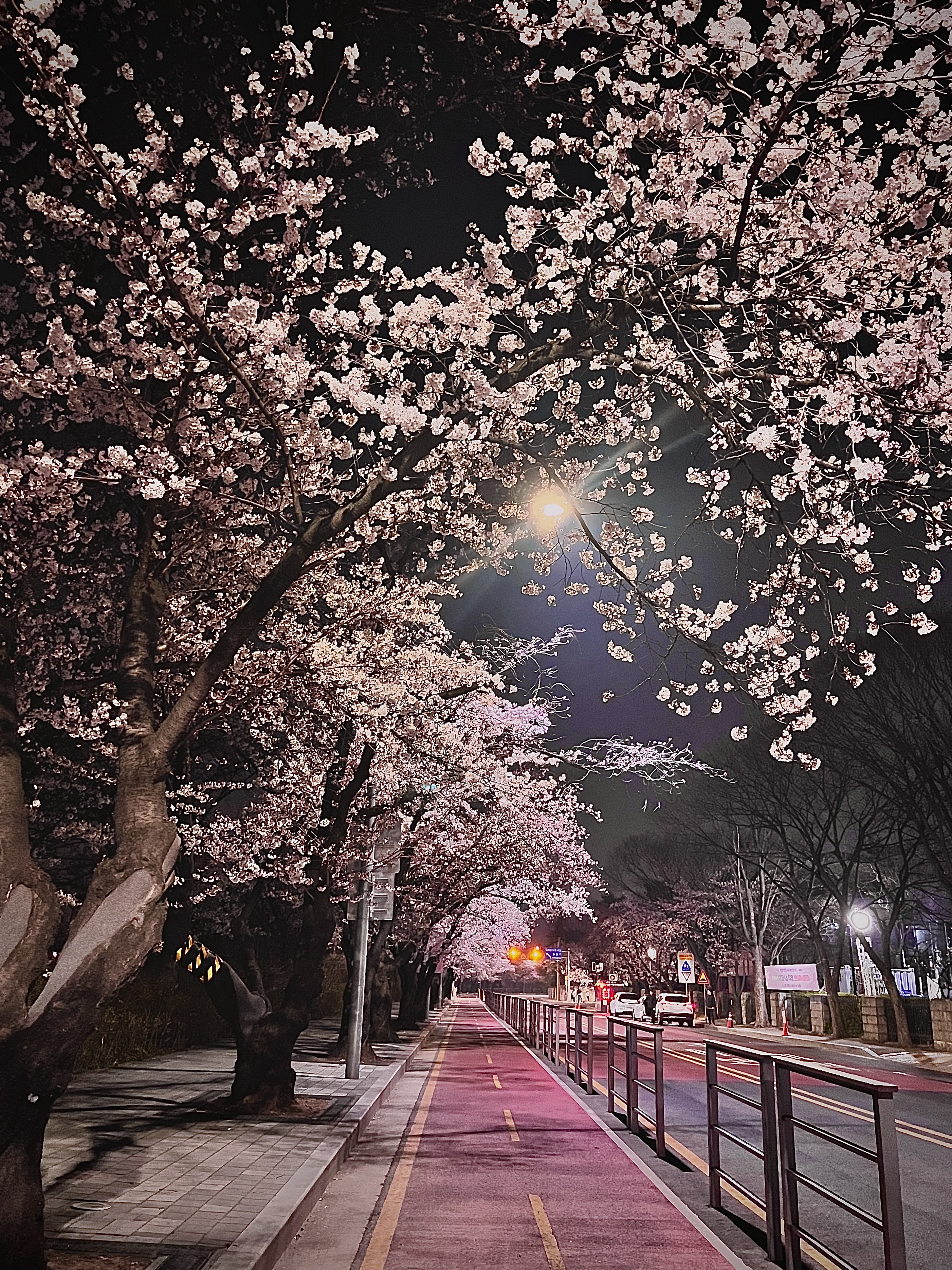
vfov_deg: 67.3
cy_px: 635
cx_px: 476
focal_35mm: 26
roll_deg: -1.8
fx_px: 953
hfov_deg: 53.1
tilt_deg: +18.0
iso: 1000
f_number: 1.6
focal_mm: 5.1
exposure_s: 1/30
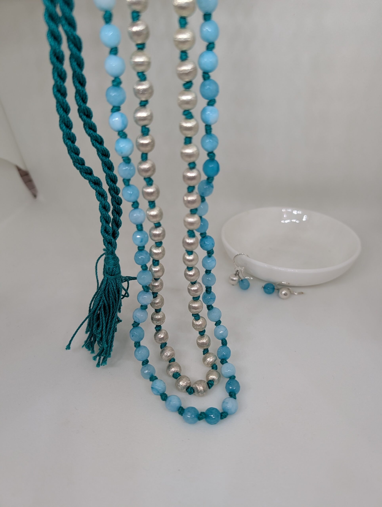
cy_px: 254
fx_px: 352
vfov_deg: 71.5
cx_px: 191
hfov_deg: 56.9
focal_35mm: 24
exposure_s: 1/283
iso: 22
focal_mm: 6.9
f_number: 1.68
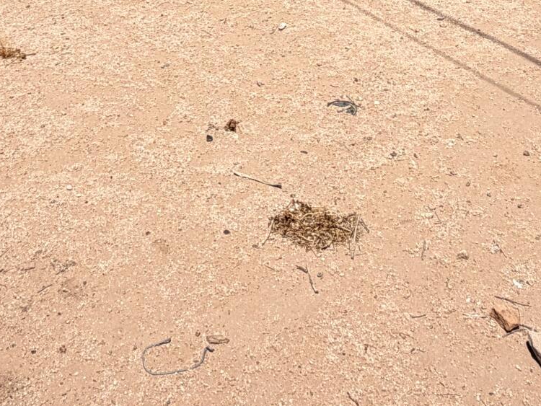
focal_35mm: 56
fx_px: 875
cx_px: 314
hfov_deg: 34.3
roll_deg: +1.8
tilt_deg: -10.5
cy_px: -193
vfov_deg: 22.0
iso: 20
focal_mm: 2.22
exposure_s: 1/1656
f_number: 2.2
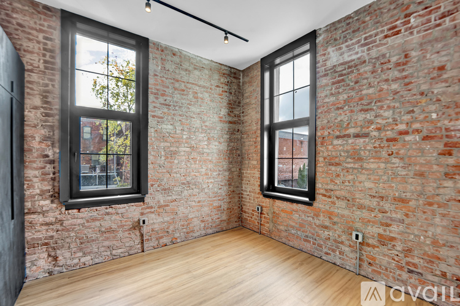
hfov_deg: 104.3
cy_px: 153
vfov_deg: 81.2
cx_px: 230
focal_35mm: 14
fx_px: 179
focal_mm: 14
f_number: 8
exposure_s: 1/20
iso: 400
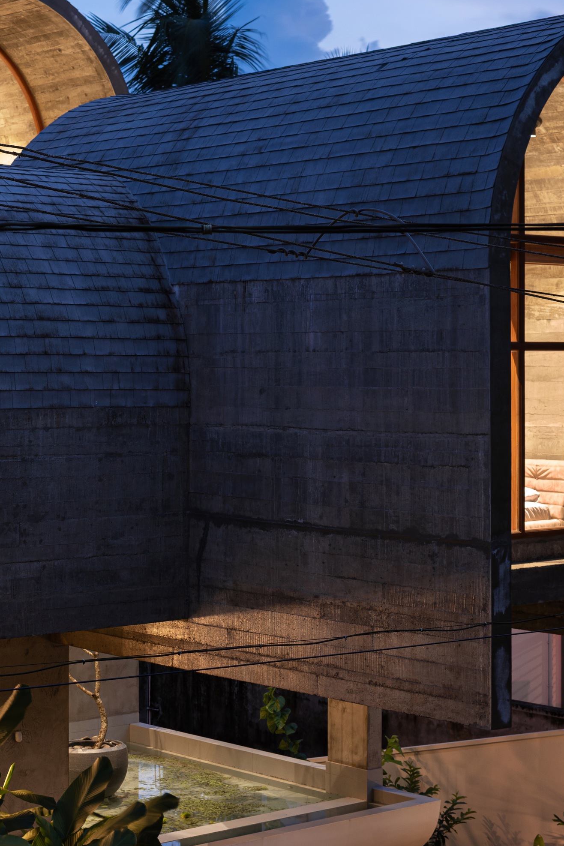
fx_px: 1786
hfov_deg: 17.9
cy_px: 578
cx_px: 168
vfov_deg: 26.5
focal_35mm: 76
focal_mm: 50
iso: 160
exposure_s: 1.6
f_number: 7.1
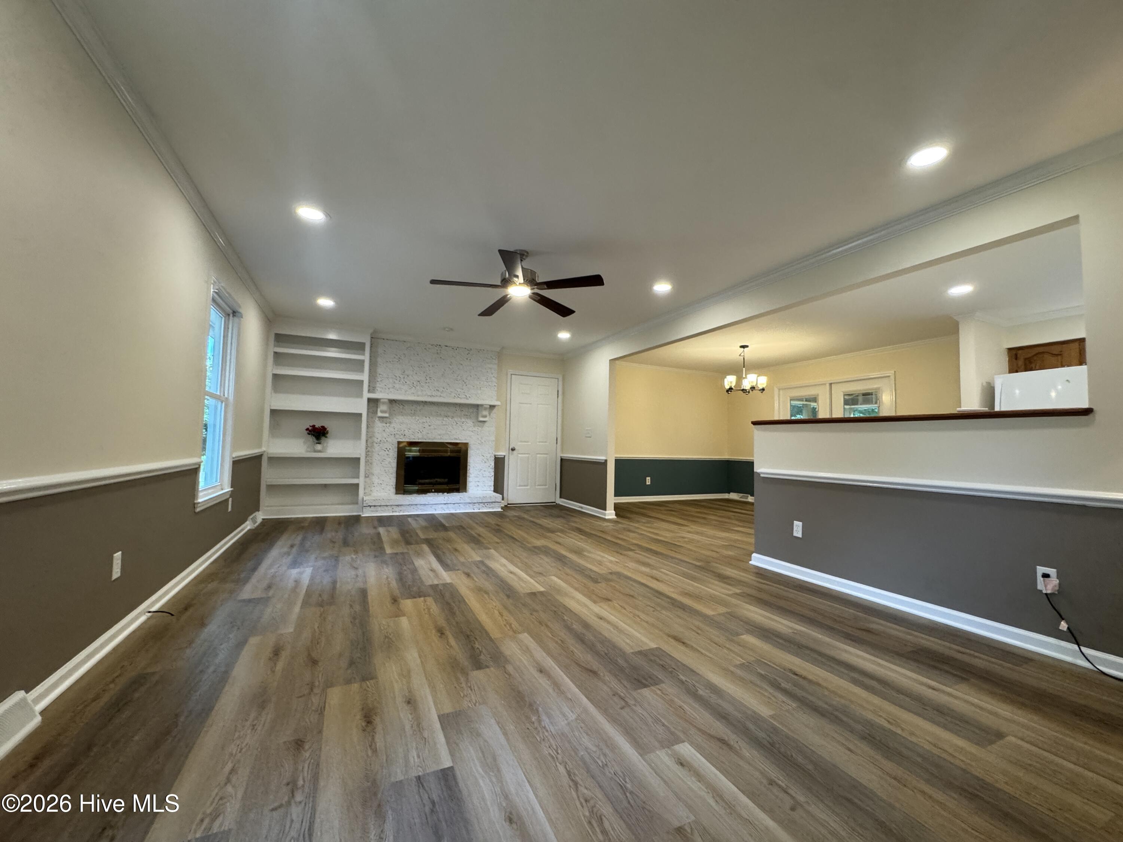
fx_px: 454
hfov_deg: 102.1
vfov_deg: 85.7
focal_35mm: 14
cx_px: 562
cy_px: 421
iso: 250
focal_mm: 2.22
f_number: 2.2
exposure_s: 1/120
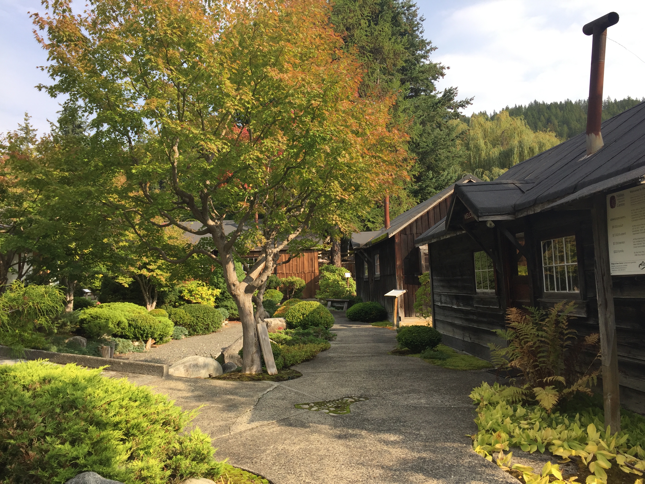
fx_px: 540
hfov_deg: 61.7
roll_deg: +3.1
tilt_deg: +4.8
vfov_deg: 48.2
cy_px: 242
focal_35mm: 29
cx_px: 322
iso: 32
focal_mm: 4.15
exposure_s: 1/732
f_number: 2.2
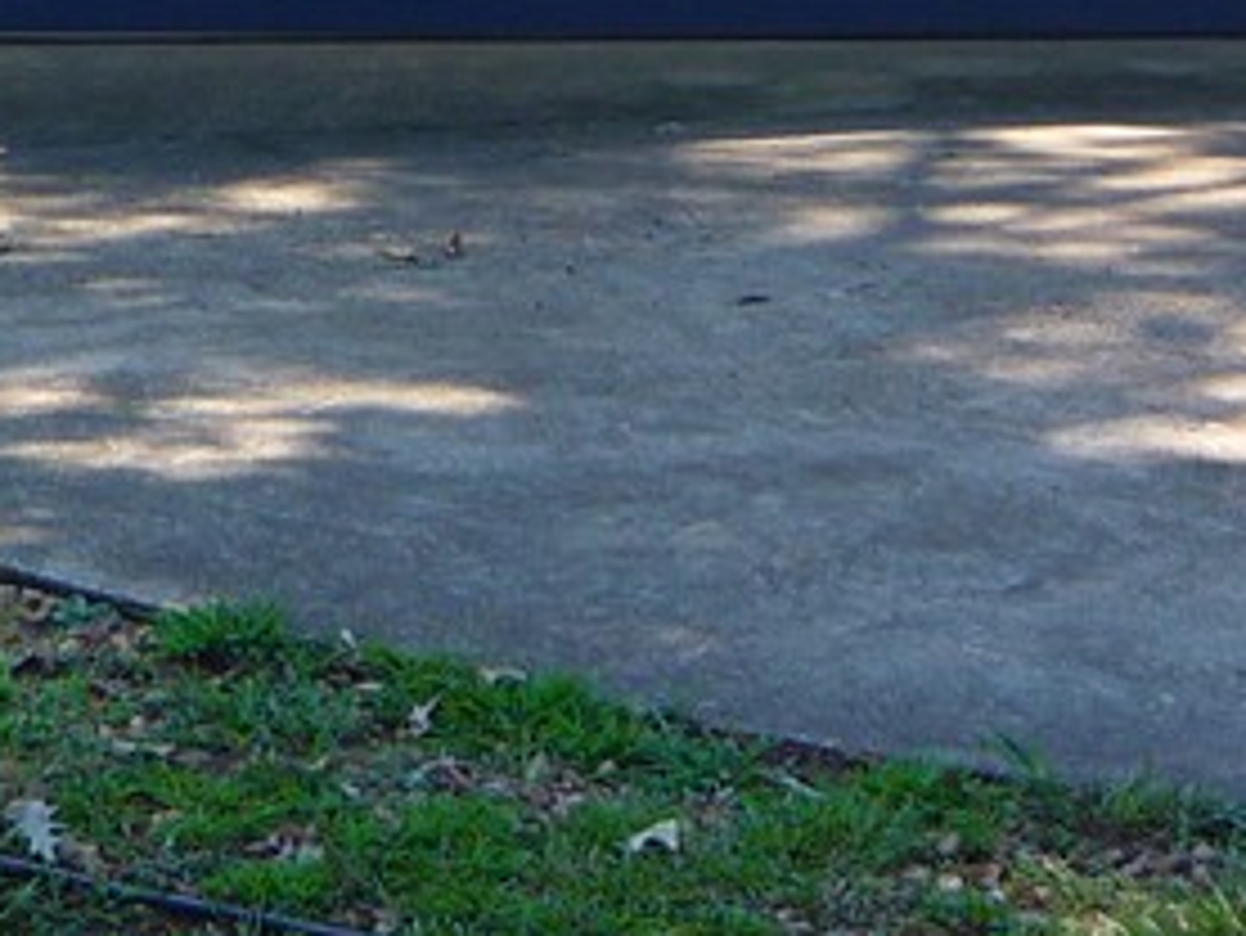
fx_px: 3997
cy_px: -634
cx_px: -121
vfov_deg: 12.4
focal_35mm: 111
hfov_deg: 17.1
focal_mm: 5.2
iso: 100
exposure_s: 1/100
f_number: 3.5
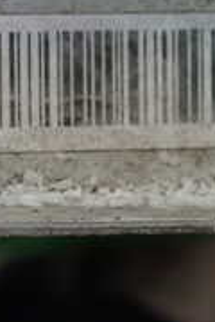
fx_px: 932
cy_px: 107
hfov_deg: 12.6
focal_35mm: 104
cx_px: -84
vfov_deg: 19.6
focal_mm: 5.4
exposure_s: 1/125
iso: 640
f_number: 2.3
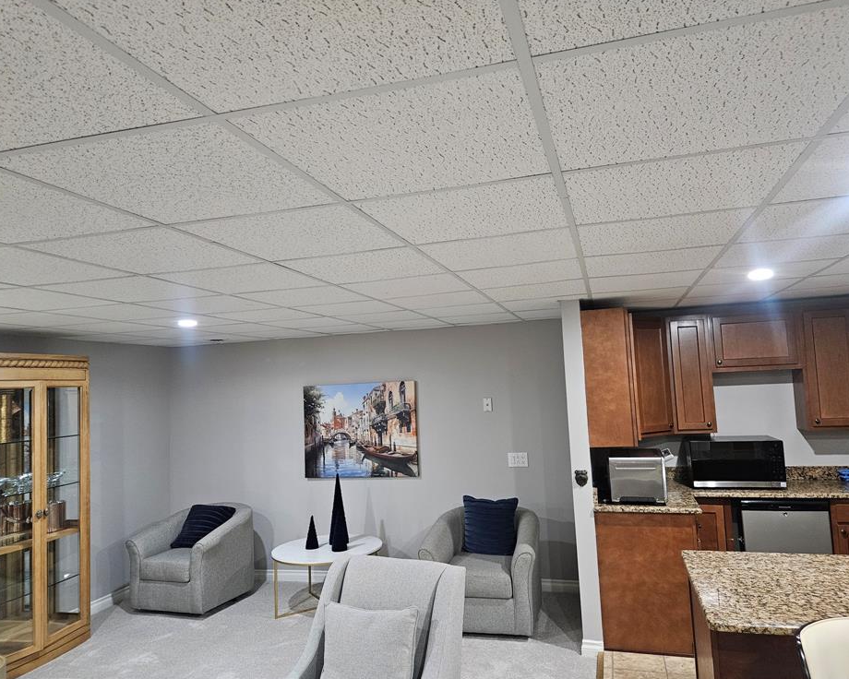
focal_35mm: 25
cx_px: 447
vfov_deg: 56.8
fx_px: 628
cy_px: 347
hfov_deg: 68.1
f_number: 1.8
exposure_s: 1/60
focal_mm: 5.4
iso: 800
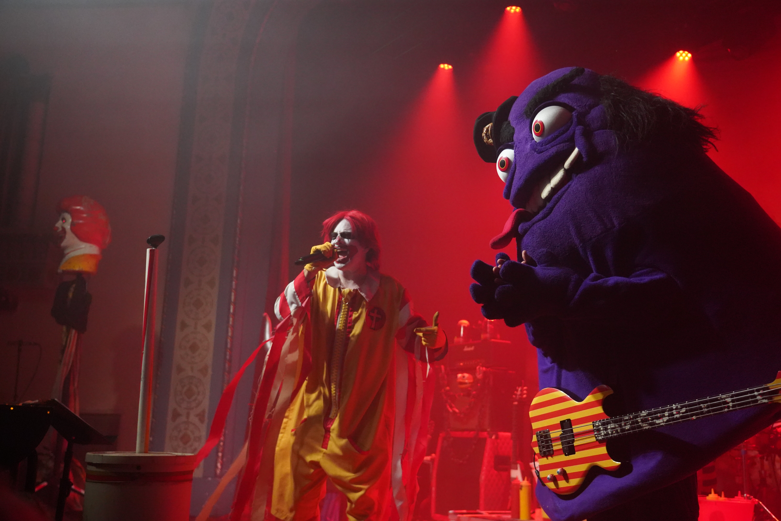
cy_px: 260
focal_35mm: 39
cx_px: 390
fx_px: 846
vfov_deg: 34.2
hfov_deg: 49.6
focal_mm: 39
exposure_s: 1/160
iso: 10000
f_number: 4
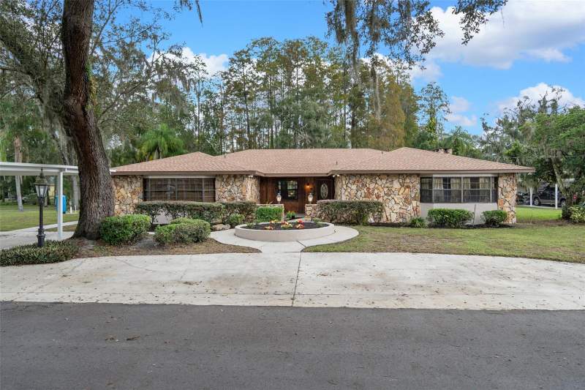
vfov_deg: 59.5
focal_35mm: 21
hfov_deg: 81.2
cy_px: 195
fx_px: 341
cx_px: 292
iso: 320
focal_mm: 21
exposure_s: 1/100
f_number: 8
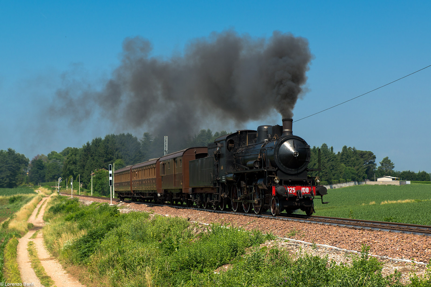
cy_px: 144
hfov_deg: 35.6
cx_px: 216
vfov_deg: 24.2
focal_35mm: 56
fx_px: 670
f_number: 7.1
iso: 200
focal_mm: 56
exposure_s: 1/640
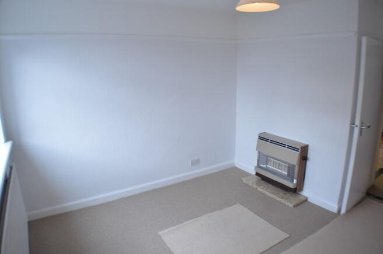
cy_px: 127
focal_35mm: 32
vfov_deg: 41.6
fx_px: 335
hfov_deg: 59.5
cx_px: 192
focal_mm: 21
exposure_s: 1/60
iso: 200
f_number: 3.8
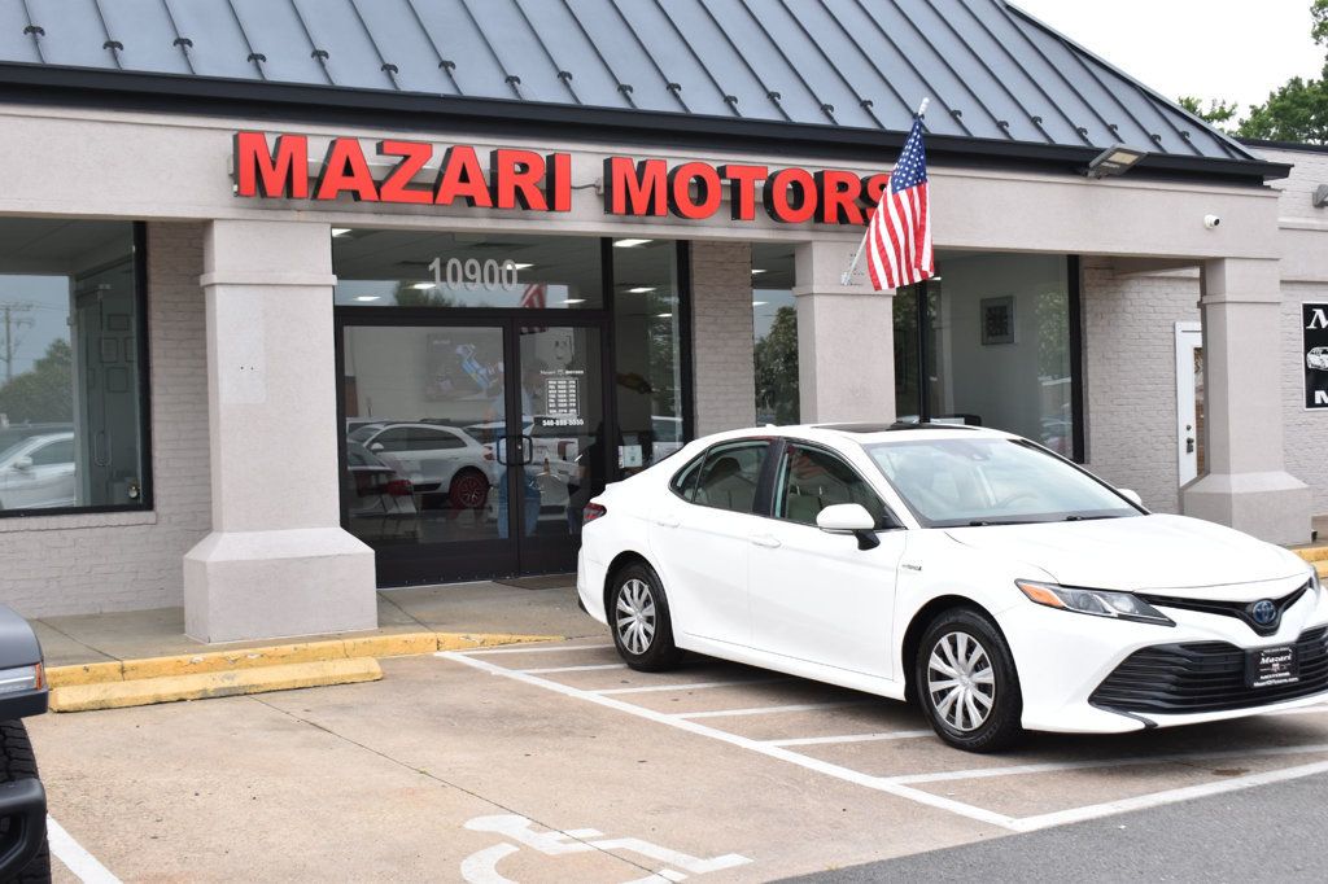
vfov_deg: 28.9
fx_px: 1715
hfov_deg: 42.3
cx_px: 664
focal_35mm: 46
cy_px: 442
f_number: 8
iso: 220
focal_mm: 31
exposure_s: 1/250
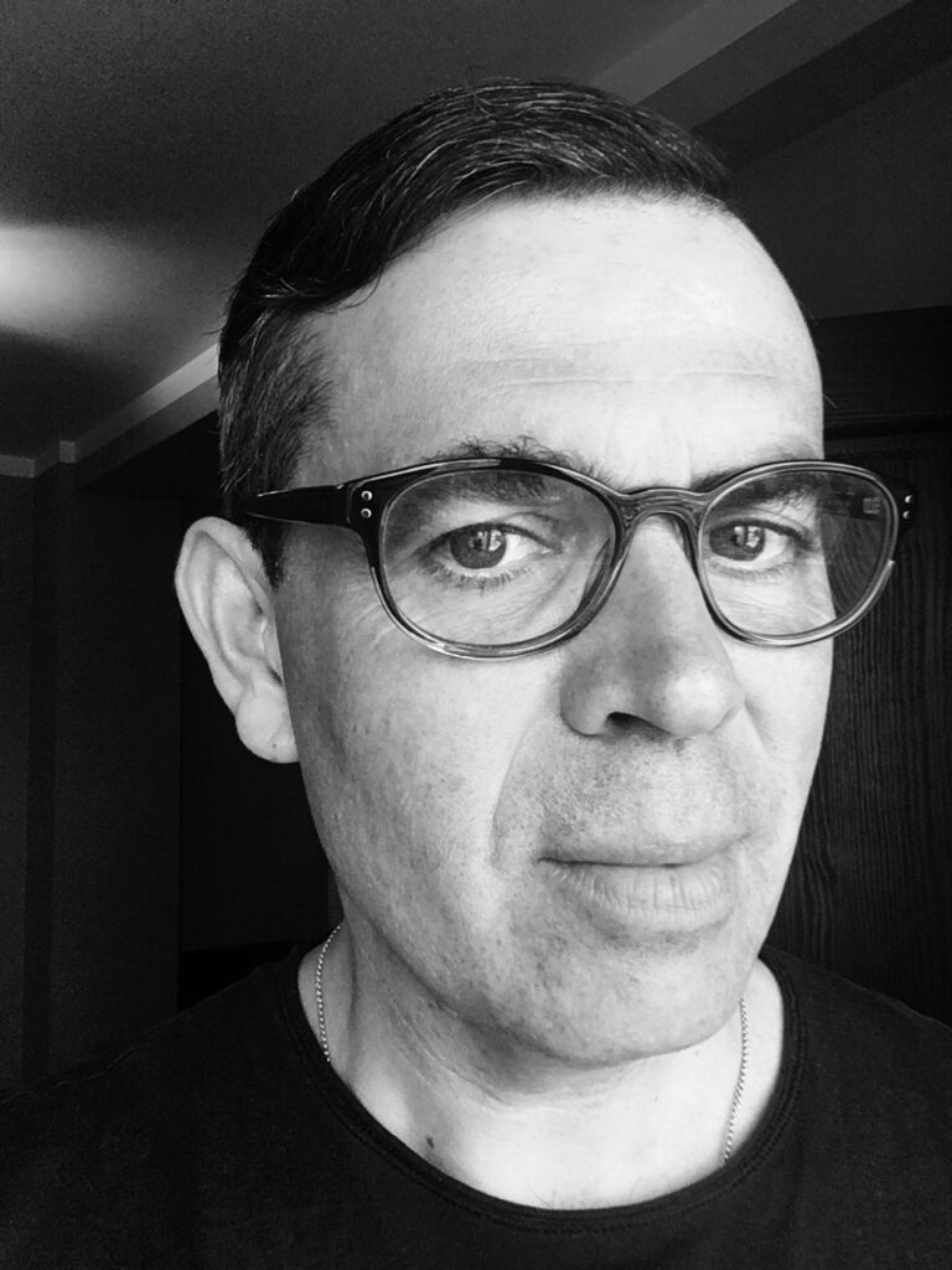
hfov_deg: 45.4
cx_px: 476
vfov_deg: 58.4
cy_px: 635
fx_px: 1137
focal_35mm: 31
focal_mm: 2.15
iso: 64
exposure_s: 1/50
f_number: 2.4
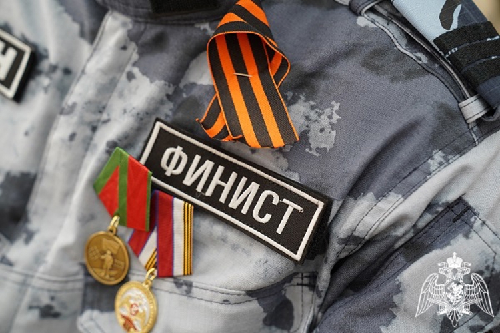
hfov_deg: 40.3
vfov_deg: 27.5
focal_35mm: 49
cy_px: 166
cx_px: 250
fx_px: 681
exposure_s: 1/60
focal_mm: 49
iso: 640
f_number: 3.2
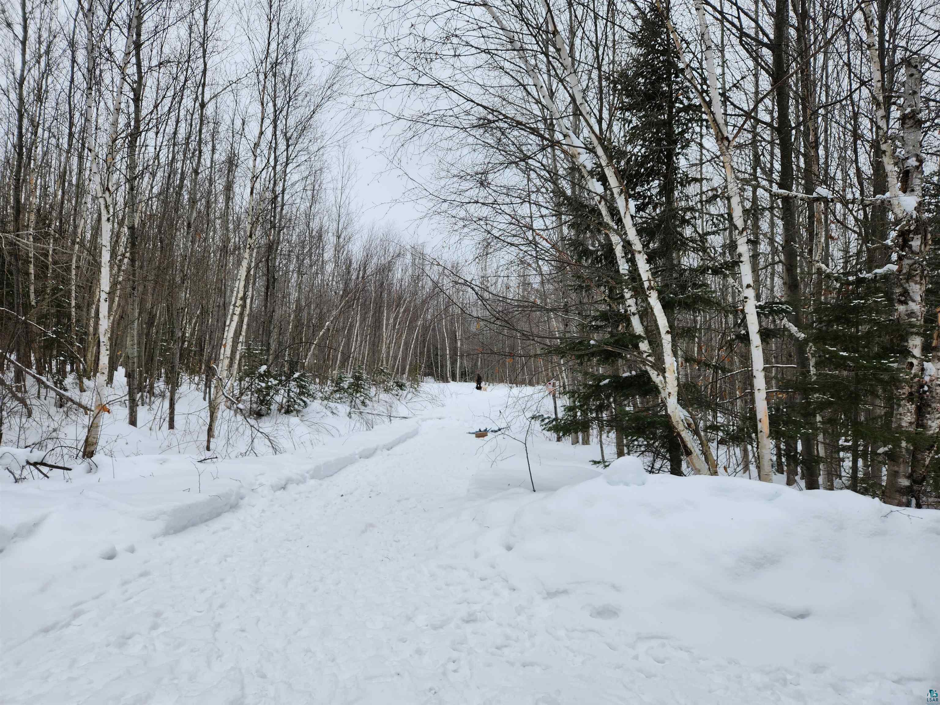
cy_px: 352
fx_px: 625
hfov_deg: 73.9
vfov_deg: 58.9
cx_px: 470
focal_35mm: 23
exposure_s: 1/392
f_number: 1.8
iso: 20
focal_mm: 5.4
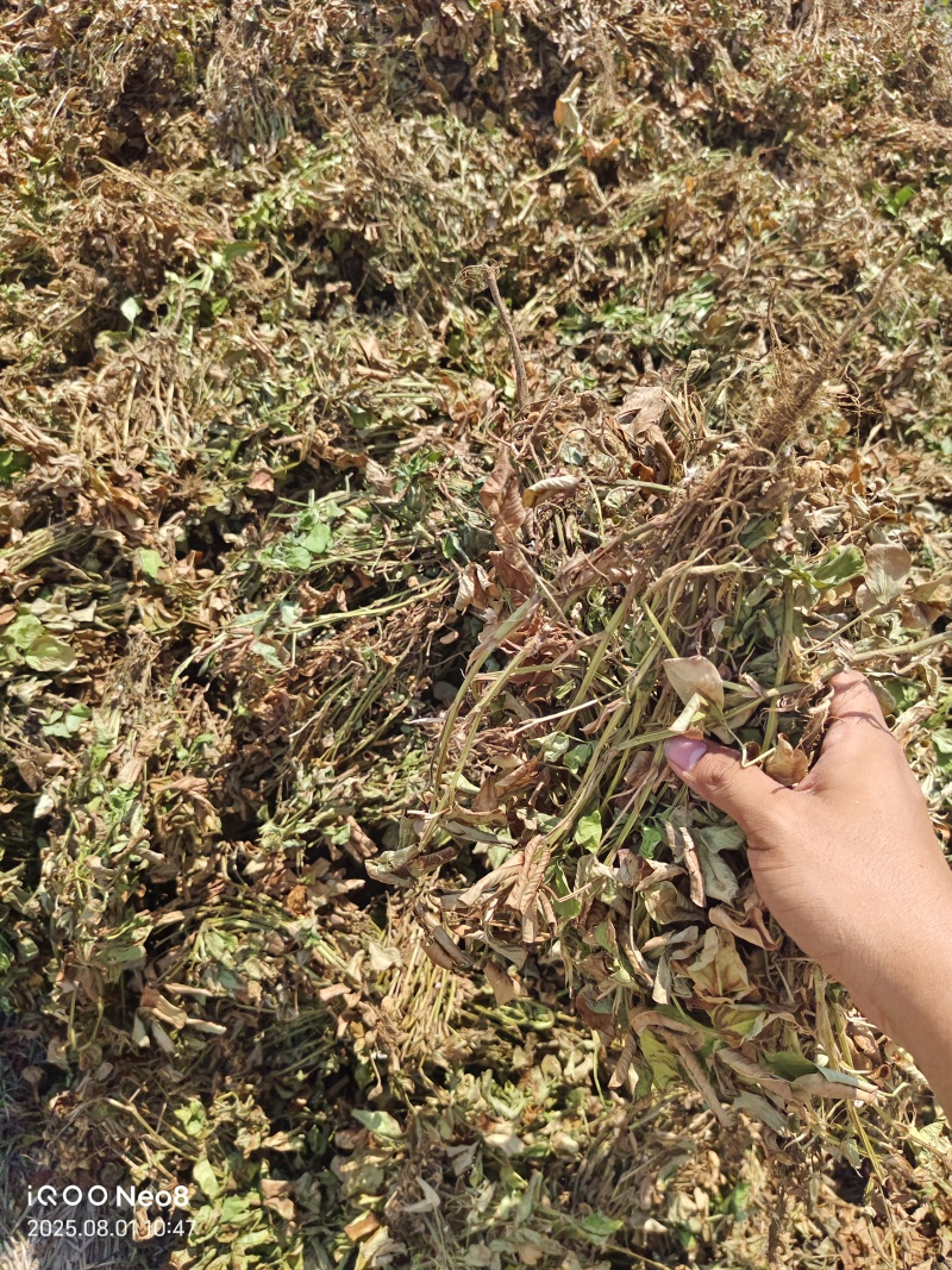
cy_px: 635
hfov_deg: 56.8
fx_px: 880
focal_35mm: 24
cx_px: 476
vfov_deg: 71.6
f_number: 1.88
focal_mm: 5.56
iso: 50
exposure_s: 1/4630
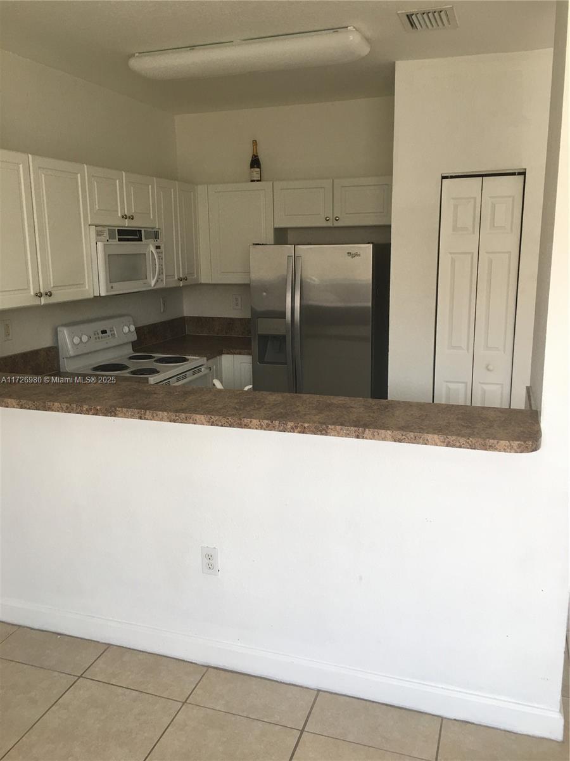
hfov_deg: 48.2
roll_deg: +0.9
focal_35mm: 29
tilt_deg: -9.4
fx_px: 637
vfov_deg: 61.7
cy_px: 380
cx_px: 285
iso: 25
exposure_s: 1/40
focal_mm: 4.15
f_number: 2.2
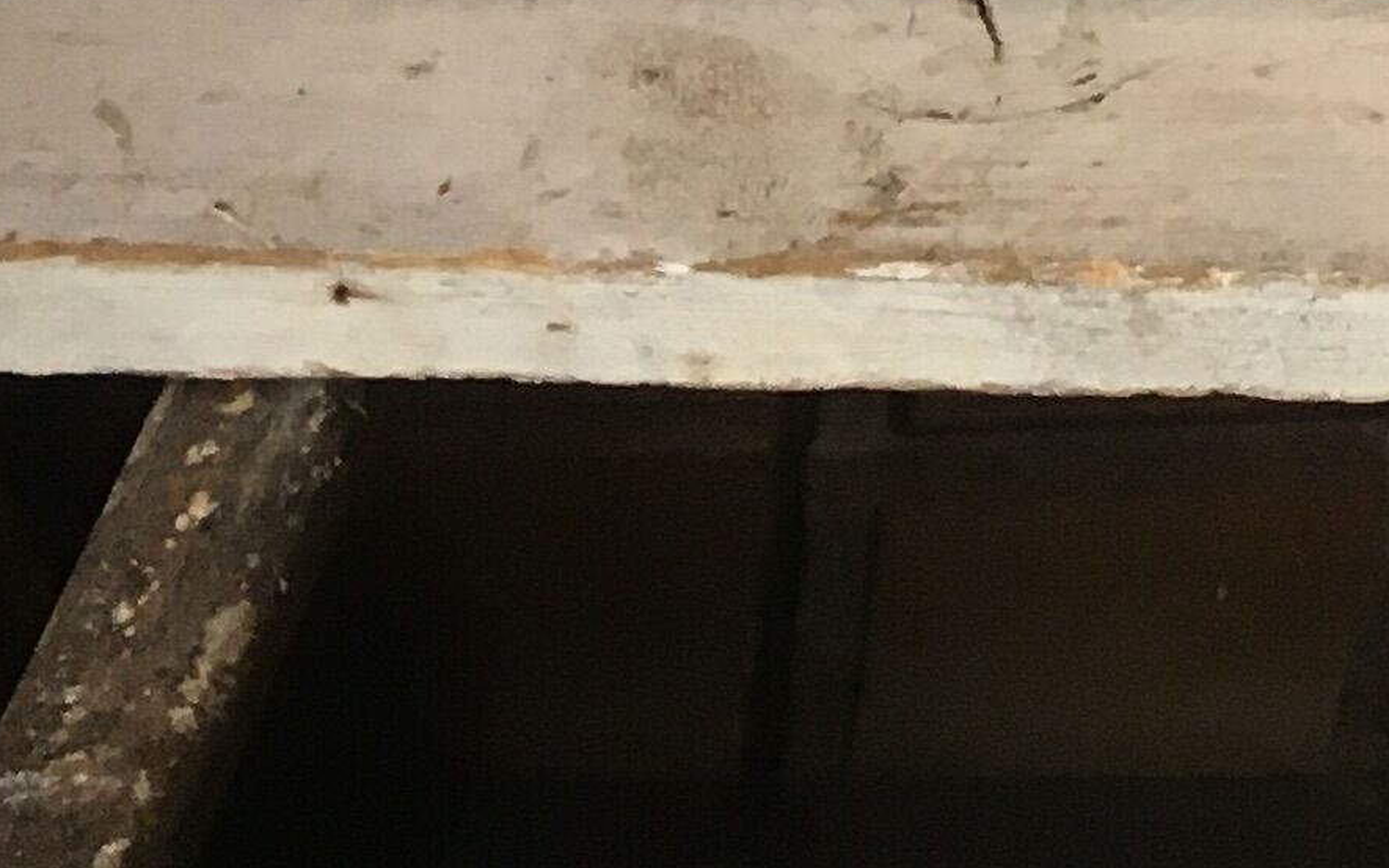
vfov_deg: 8.4
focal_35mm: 140
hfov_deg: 14.1
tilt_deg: -25.6
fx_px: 5299
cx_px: 1970
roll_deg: +5.3
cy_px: -1340
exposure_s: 1/33
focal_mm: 4.15
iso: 100
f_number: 2.2
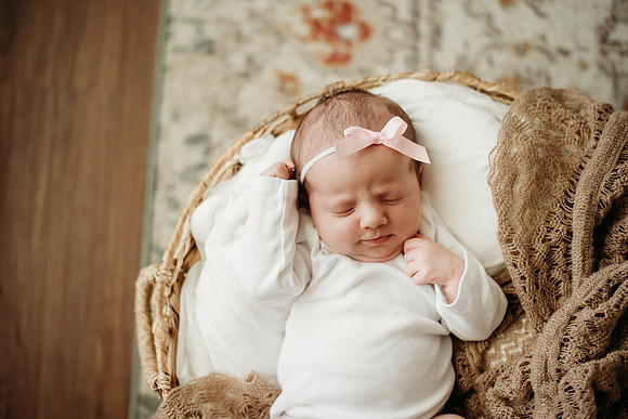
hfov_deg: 39.6
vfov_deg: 27.0
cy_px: 210
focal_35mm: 50
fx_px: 872
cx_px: 314
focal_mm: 50
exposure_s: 1/640
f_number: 2
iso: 1600
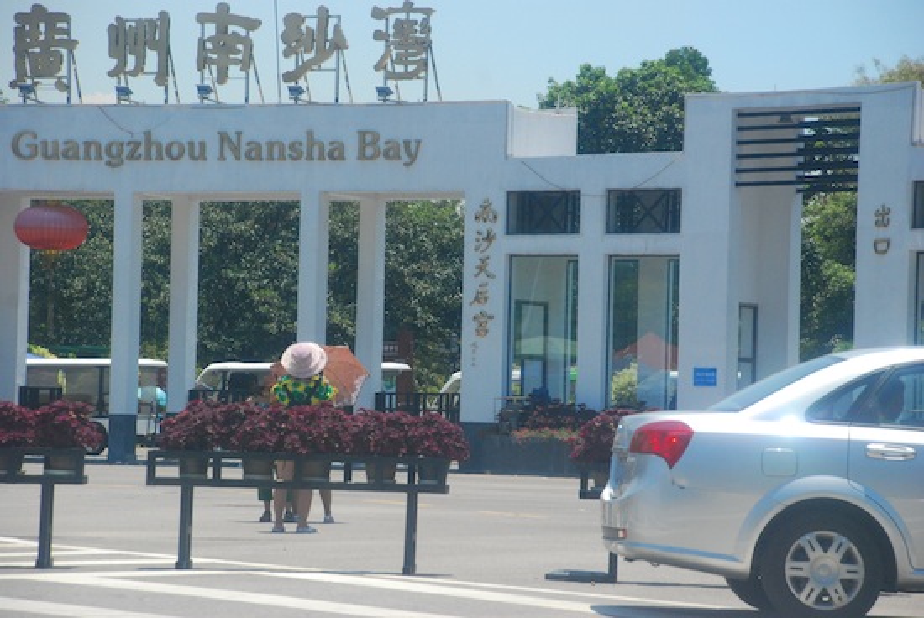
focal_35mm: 150
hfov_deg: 13.7
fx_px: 3854
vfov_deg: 9.2
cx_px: 462
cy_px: 309
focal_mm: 100
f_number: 8
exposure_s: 1/1000
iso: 800
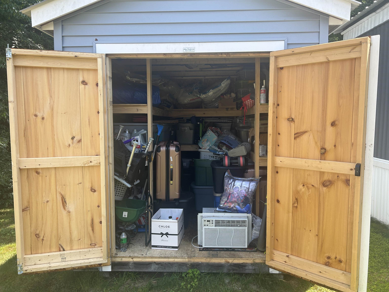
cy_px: 146
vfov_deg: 53.1
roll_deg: +0.0
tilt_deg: -4.9
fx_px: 292
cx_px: 194
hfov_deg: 67.3
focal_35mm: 26
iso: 50
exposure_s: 1/909
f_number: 1.5
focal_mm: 5.7
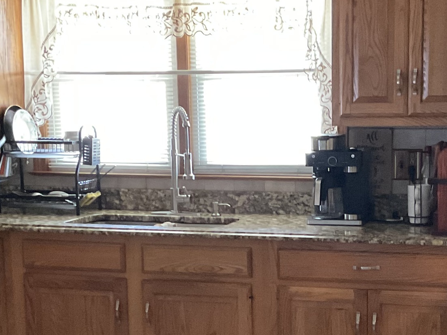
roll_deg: +0.0
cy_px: 275
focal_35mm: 81
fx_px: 1046
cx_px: 299
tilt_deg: -11.3
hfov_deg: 24.0
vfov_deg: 18.0
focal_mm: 3
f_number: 1.8
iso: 320
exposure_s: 1/30
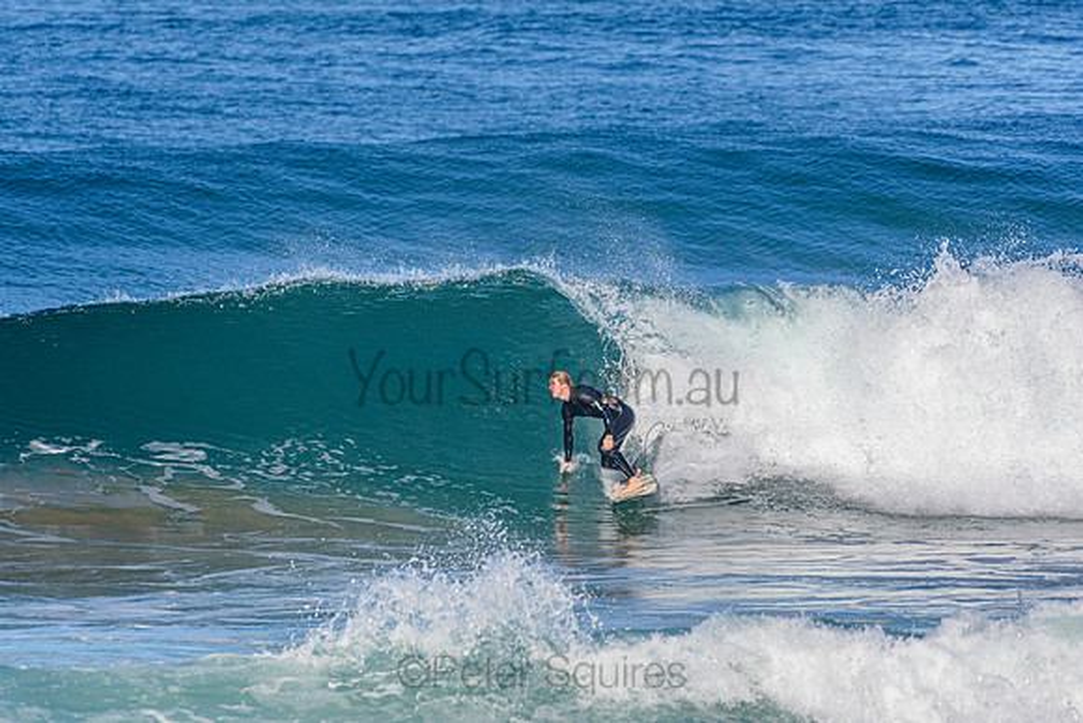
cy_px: 362
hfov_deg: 2.7
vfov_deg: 1.8
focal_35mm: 750
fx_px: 22567
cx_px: 542
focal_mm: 500
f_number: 5.6
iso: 320
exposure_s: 1/2000
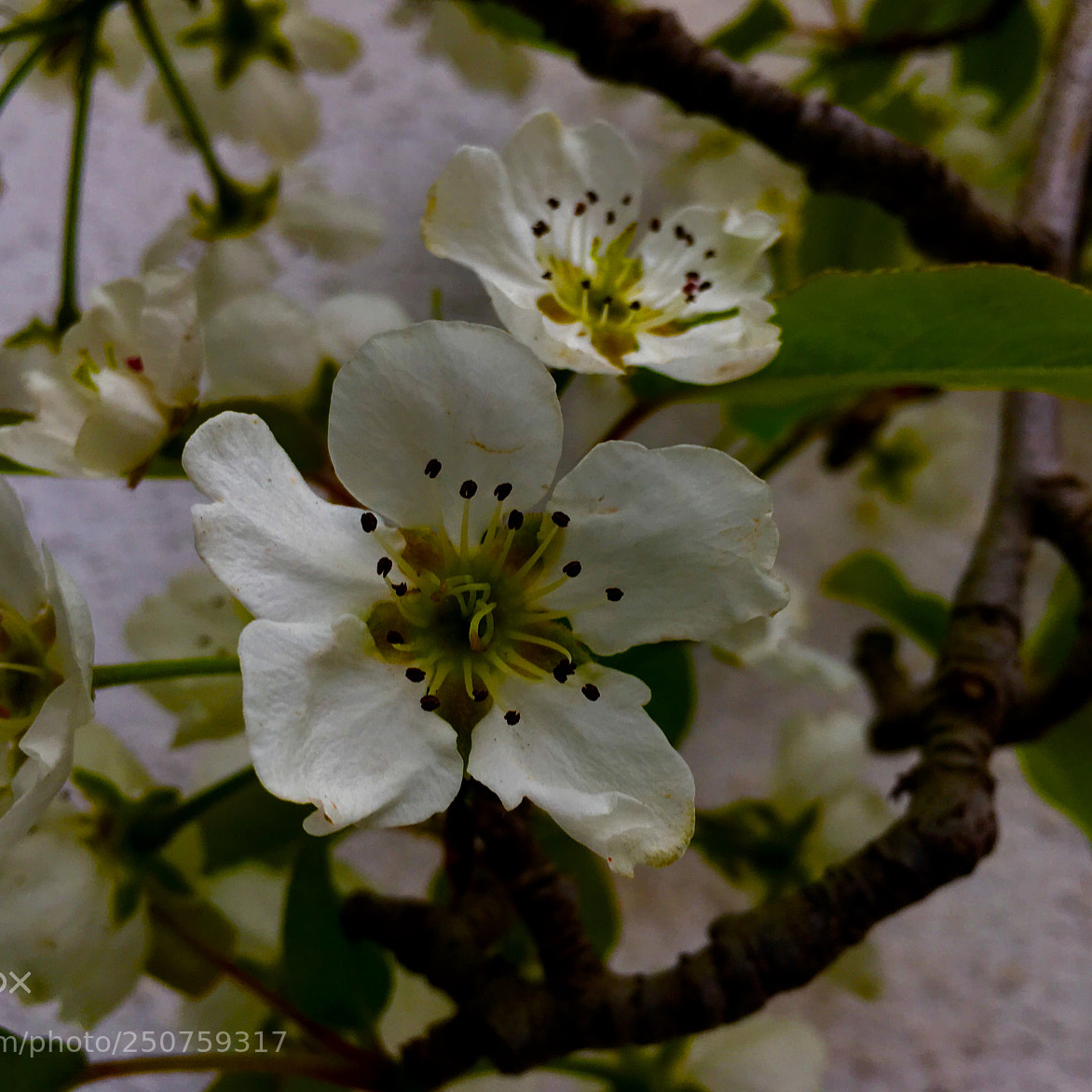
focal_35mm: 35
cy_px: 556
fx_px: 1249
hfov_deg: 47.2
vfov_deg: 47.2
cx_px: 545
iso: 25
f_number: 2.2
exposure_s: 1/163
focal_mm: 4.15
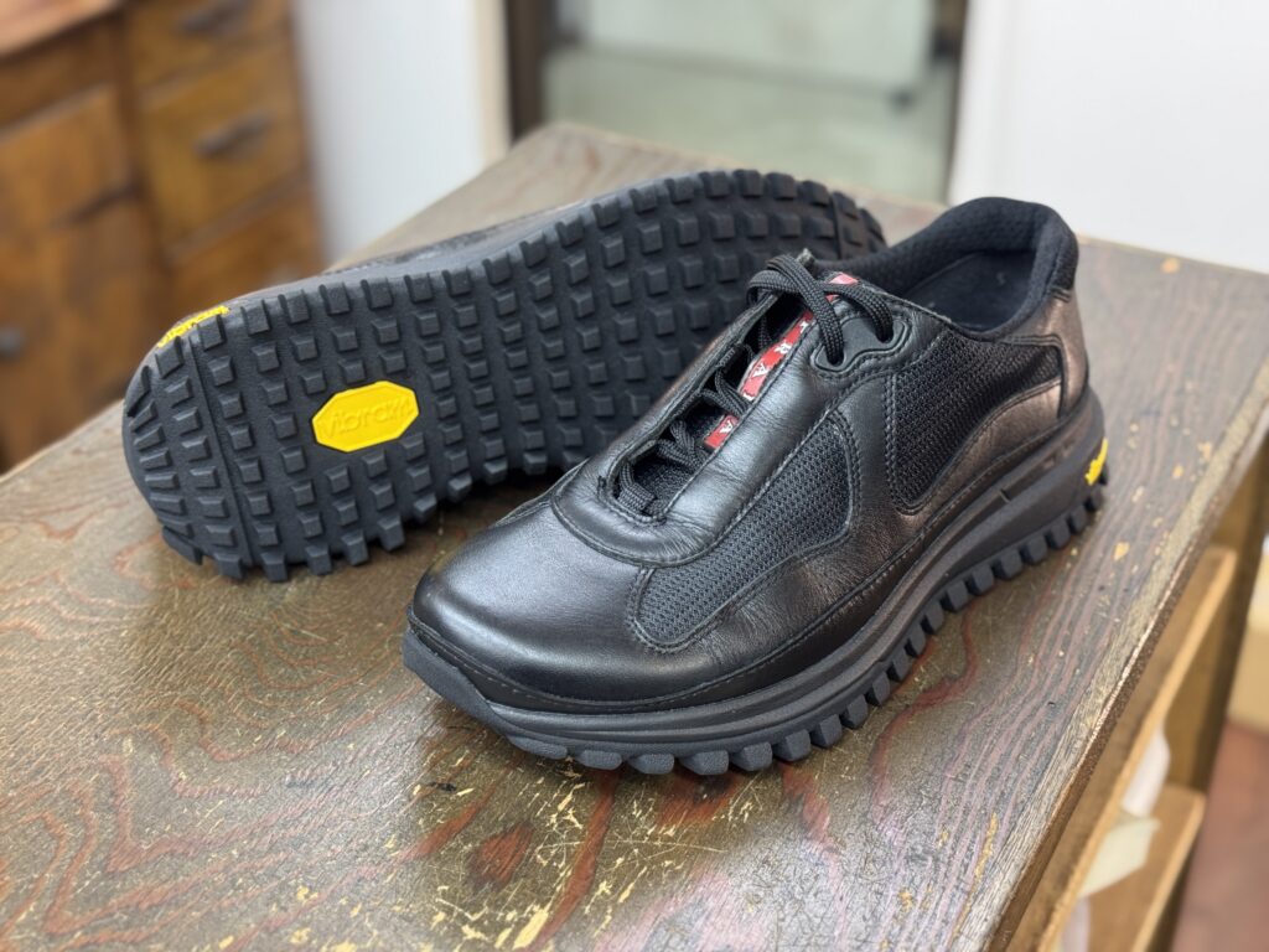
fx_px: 1760
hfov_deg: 39.7
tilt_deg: -34.1
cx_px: 634
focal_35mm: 48
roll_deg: +1.1
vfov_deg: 30.3
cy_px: 476
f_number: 1.78
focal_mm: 6.76
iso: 200
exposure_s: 1/40
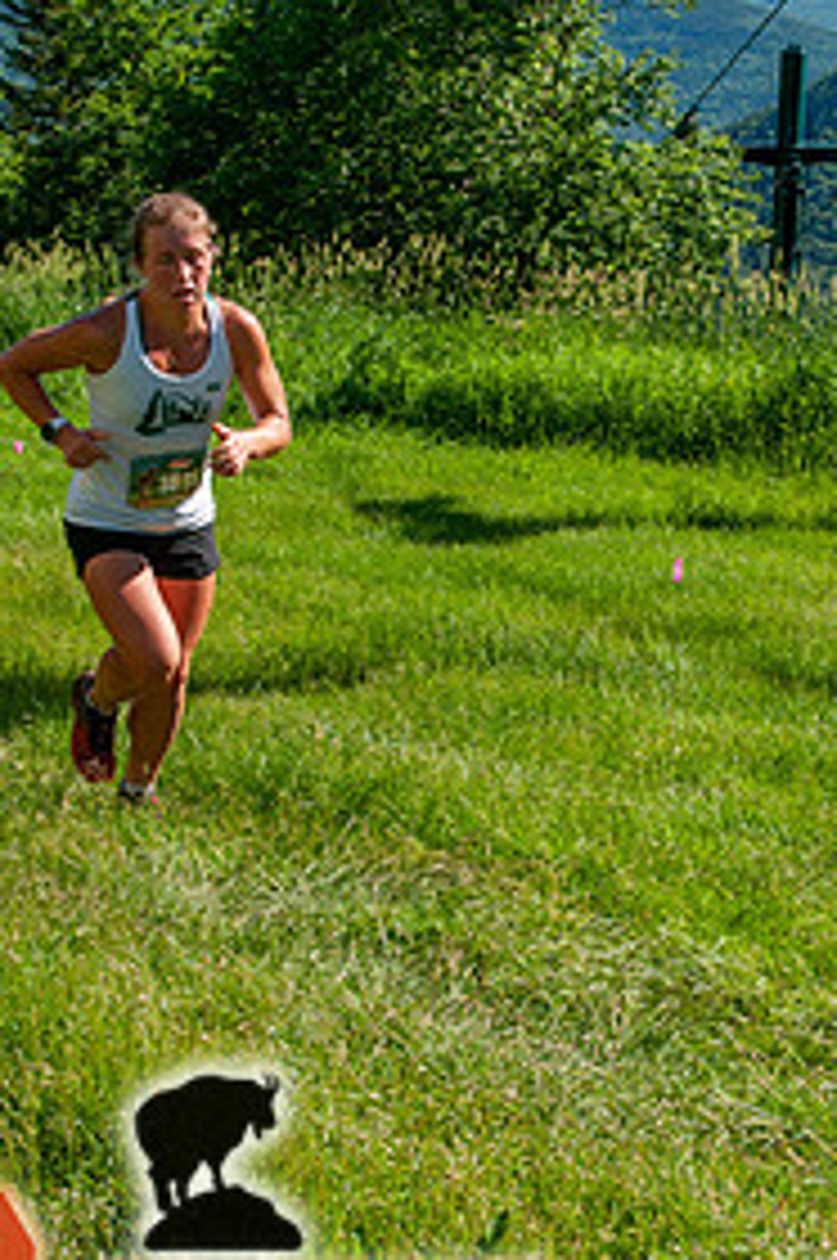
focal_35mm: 82
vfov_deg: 24.8
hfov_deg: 16.6
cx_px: 479
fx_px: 2867
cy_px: 562
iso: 200
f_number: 8
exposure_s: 1/400
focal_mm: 34
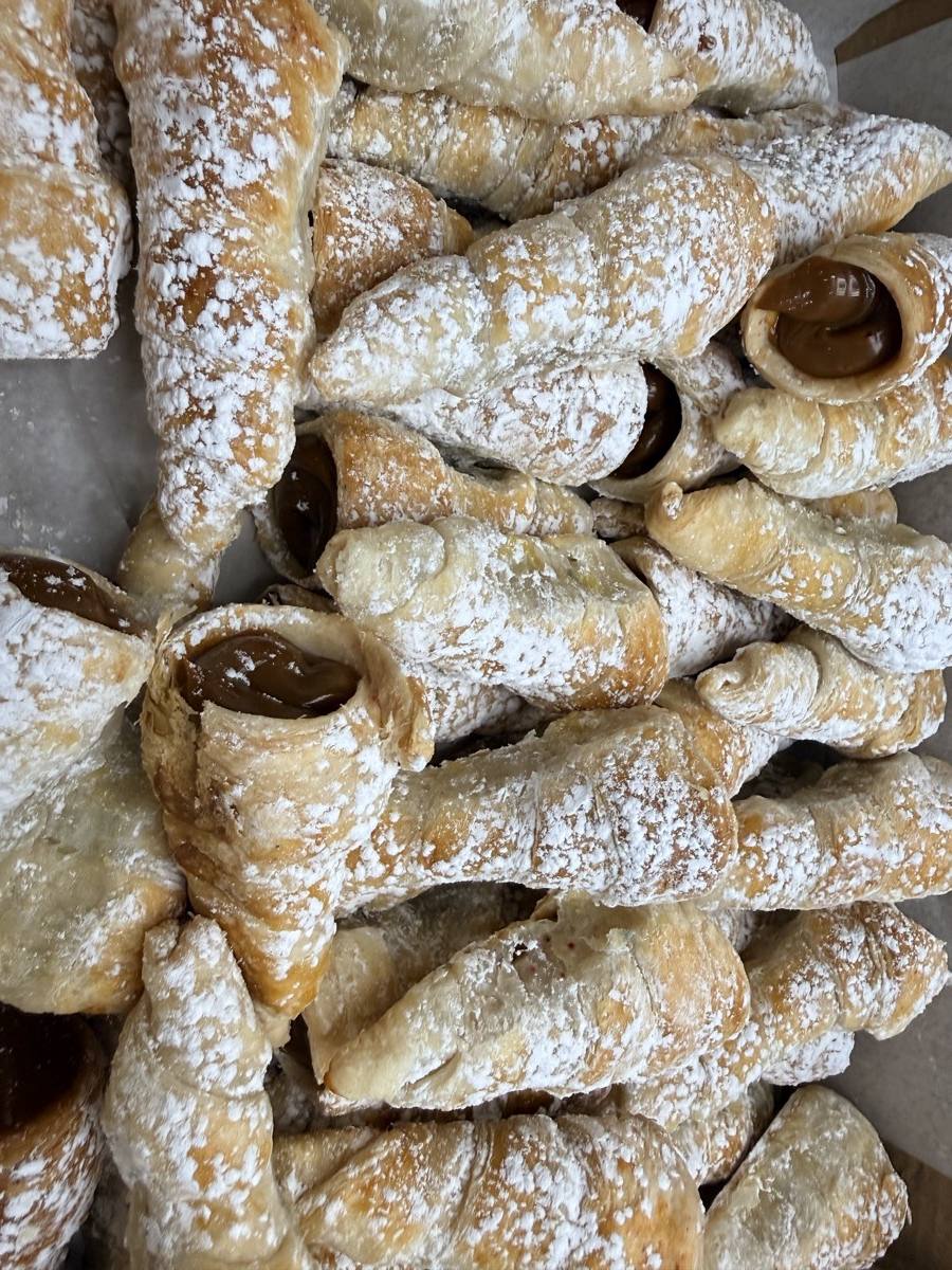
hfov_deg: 56.8
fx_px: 880
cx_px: 476
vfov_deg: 71.6
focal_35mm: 24
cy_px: 635
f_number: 2.2
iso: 160
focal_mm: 2.22
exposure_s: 1/128
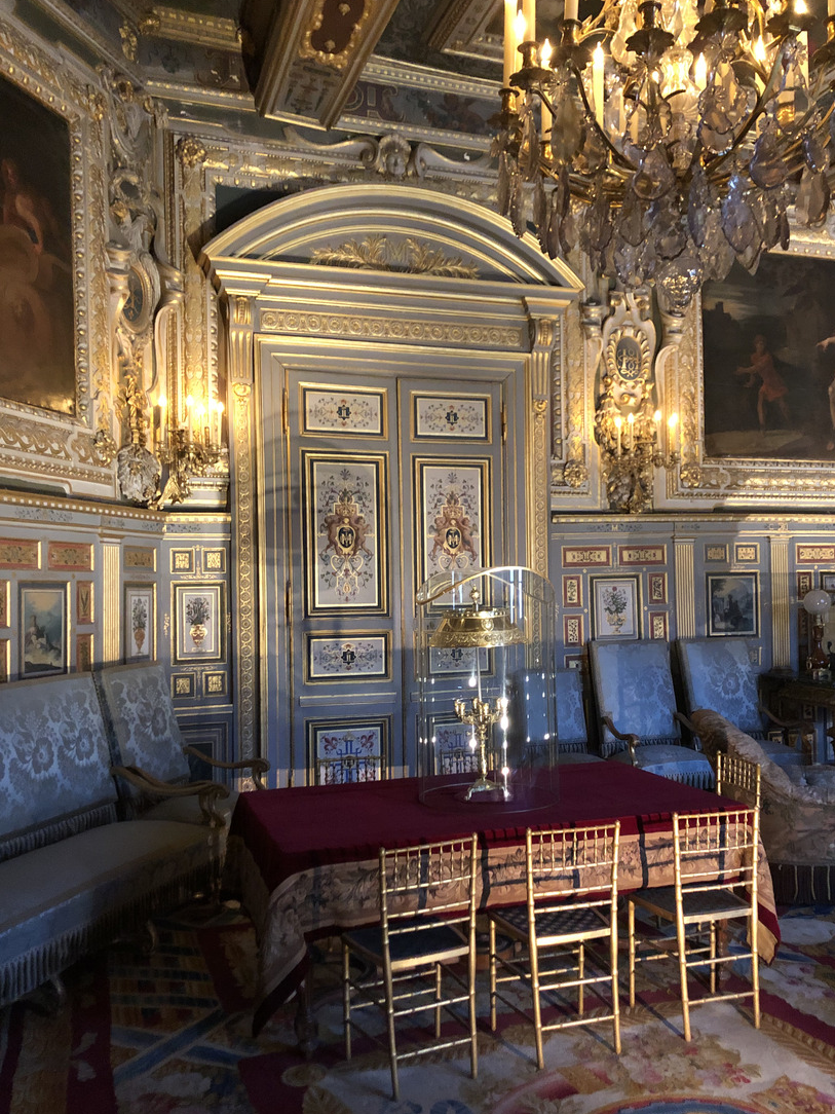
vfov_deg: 58.3
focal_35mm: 31
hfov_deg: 45.4
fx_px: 997
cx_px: 454
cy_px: 601
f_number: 1.8
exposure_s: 1/4
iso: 100
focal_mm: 4
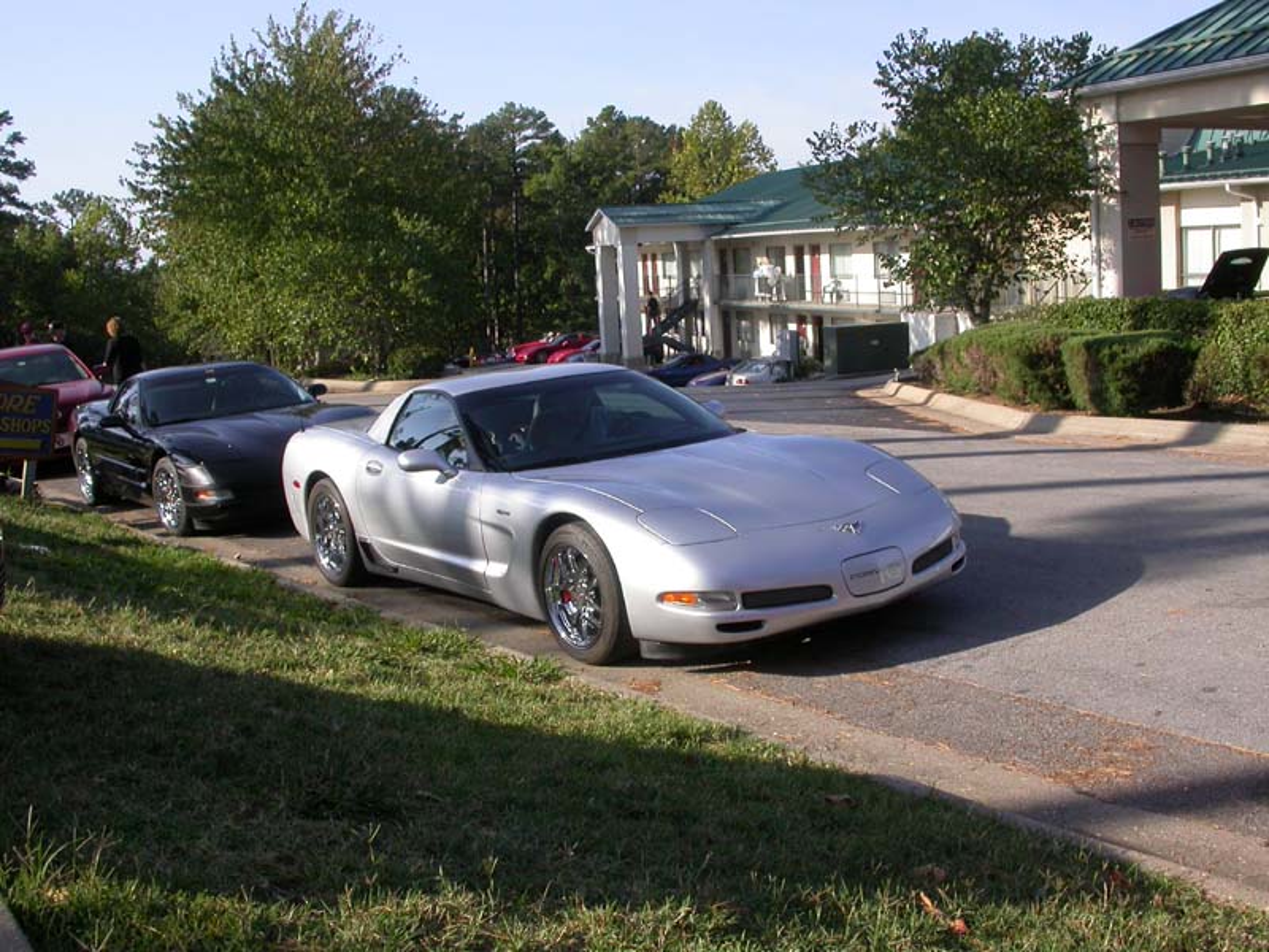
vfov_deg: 37.7
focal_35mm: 38
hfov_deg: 49.0
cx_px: 634
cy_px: 476
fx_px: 1393
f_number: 6.7
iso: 100
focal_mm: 7.85
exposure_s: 1/227
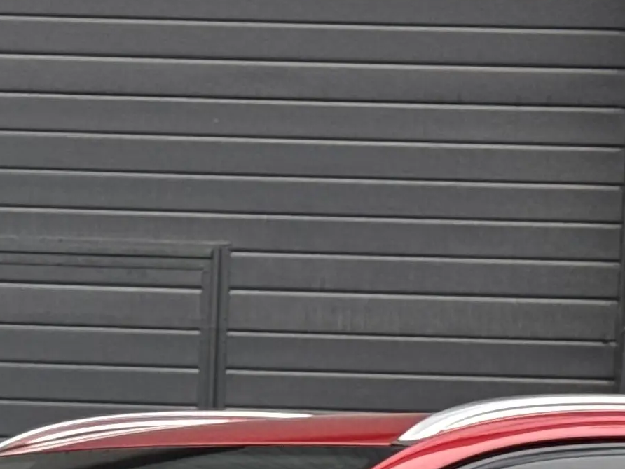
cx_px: 161
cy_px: 836
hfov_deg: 9.1
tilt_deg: -2.0
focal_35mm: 217
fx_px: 3918
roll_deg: -2.0
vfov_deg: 6.7
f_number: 1.78
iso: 64
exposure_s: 1/481
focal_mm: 6.76
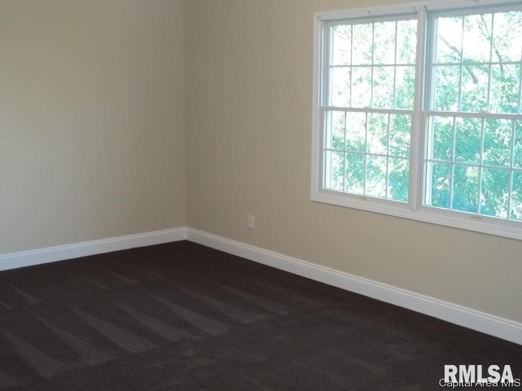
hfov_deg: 41.2
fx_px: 694
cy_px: 196
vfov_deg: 31.5
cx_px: 261
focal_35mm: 46
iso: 320
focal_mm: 8.3
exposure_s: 1/40
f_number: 3.7
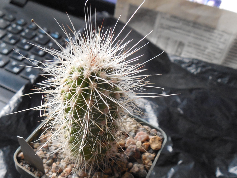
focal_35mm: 40
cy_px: 115
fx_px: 274
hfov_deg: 46.3
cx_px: 88
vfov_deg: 35.7
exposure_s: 1/15
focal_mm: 5.6
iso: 400
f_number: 3.6
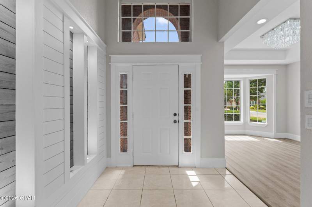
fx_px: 133
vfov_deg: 75.8
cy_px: 104
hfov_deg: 99.0
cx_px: 156
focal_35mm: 15
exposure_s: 1/30
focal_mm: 15.4
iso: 160
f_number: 8
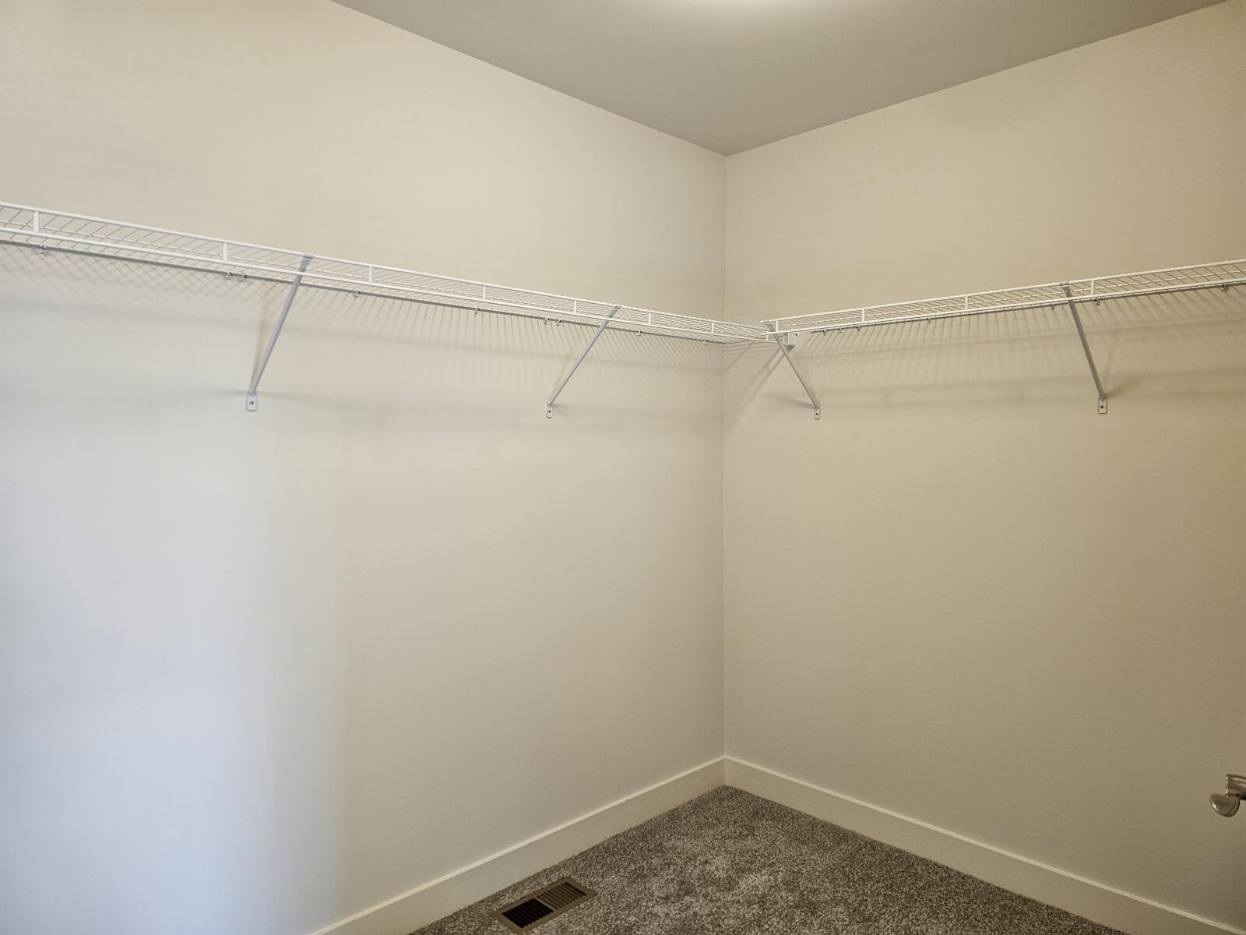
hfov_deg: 73.9
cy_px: 468
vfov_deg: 58.9
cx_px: 623
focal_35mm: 23
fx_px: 828
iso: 125
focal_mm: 6.3
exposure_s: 1/120
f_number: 1.7
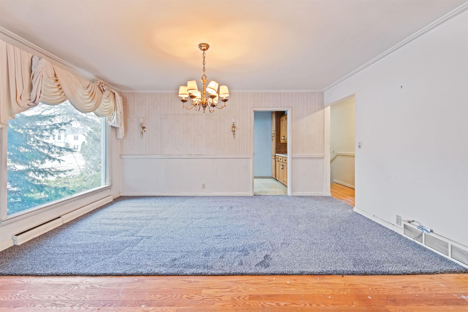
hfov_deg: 104.3
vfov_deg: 81.2
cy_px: 156
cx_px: 234
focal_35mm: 14
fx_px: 182
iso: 800
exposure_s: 1
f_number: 8
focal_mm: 14
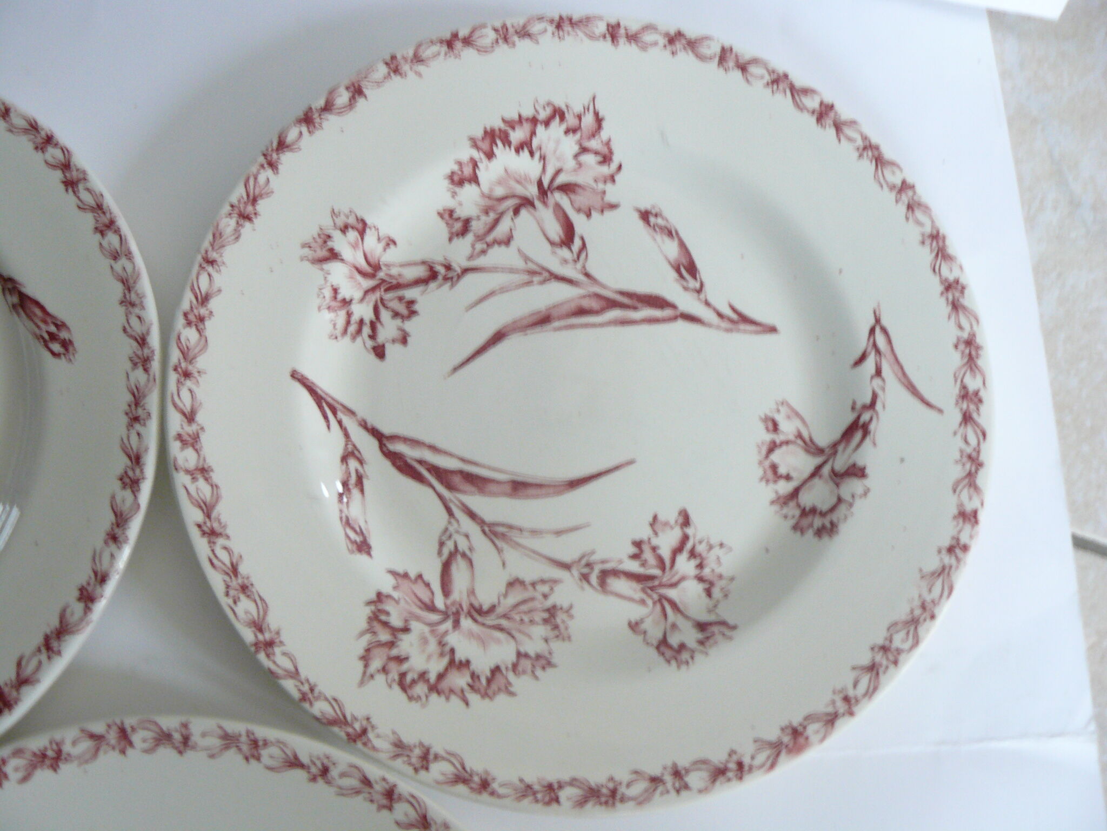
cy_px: 416
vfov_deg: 39.7
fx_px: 1151
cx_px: 554
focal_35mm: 36
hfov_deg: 51.4
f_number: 2.8
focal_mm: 6
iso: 200
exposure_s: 1/4
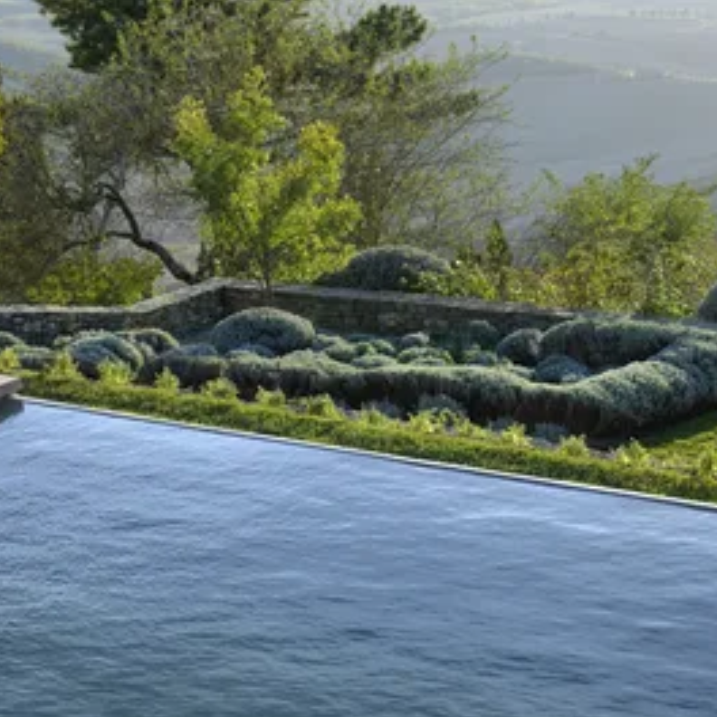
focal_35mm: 103
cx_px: 437
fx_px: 2414
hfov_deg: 16.9
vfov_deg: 16.9
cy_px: 360
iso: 200
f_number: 9.5
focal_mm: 80
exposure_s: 1/60
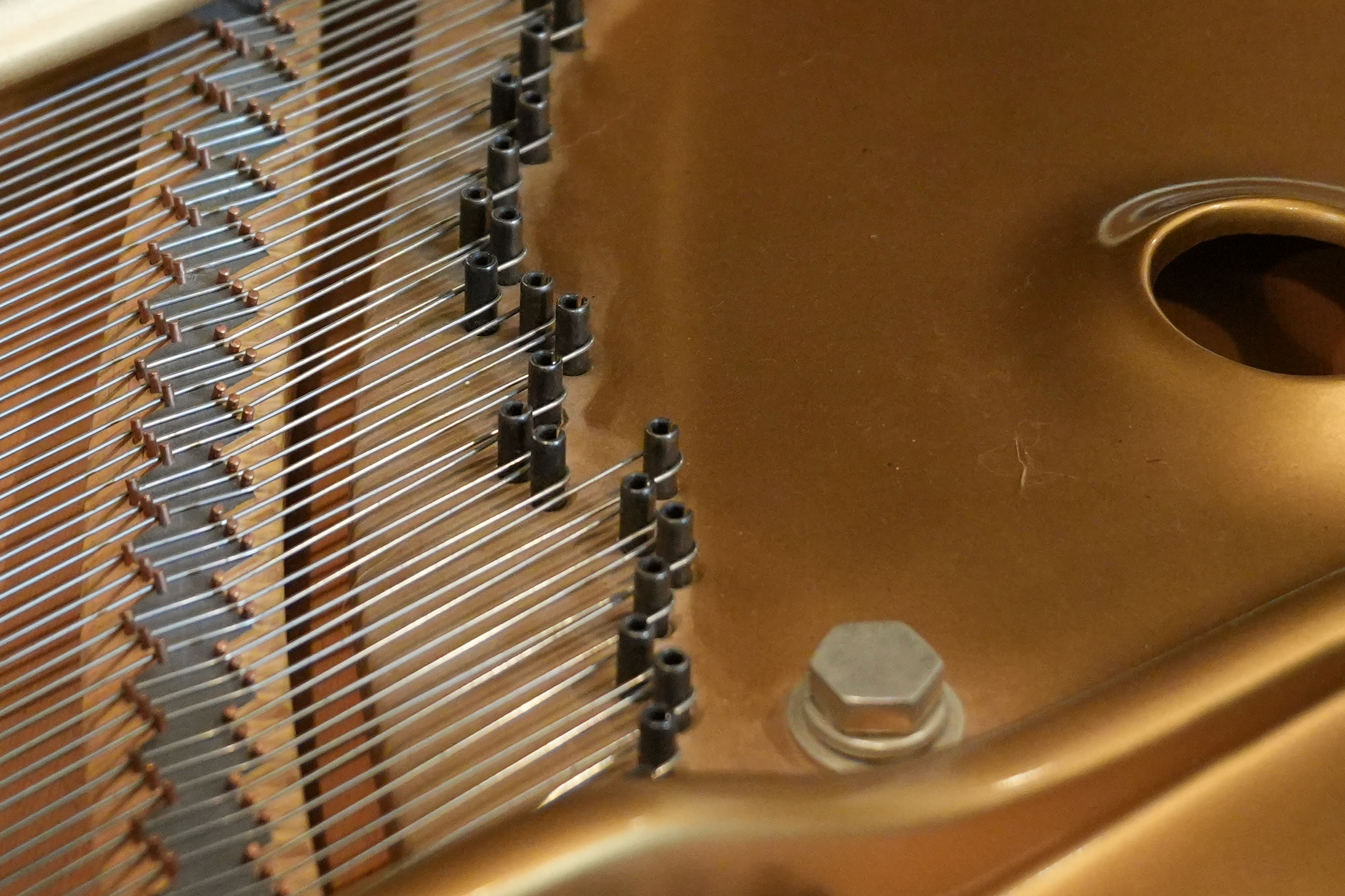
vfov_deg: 12.5
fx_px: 4047
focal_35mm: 108
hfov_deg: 18.9
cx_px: 543
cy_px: 5
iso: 2500
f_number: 2.8
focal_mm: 27
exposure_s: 1/160
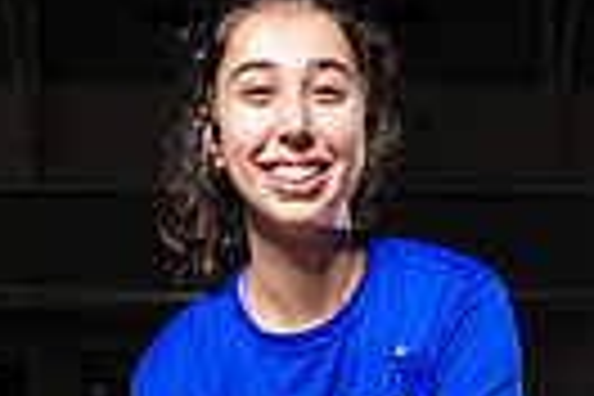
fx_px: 1633
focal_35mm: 99
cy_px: 927
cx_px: 360
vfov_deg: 11.6
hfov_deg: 20.6
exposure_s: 1/250
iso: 400
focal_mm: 29
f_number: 8
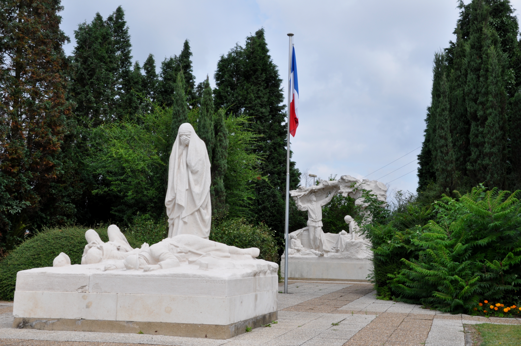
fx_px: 694
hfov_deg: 41.2
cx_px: 260
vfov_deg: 28.0
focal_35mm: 48
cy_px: 173
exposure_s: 1/160
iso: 200
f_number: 13
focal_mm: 32
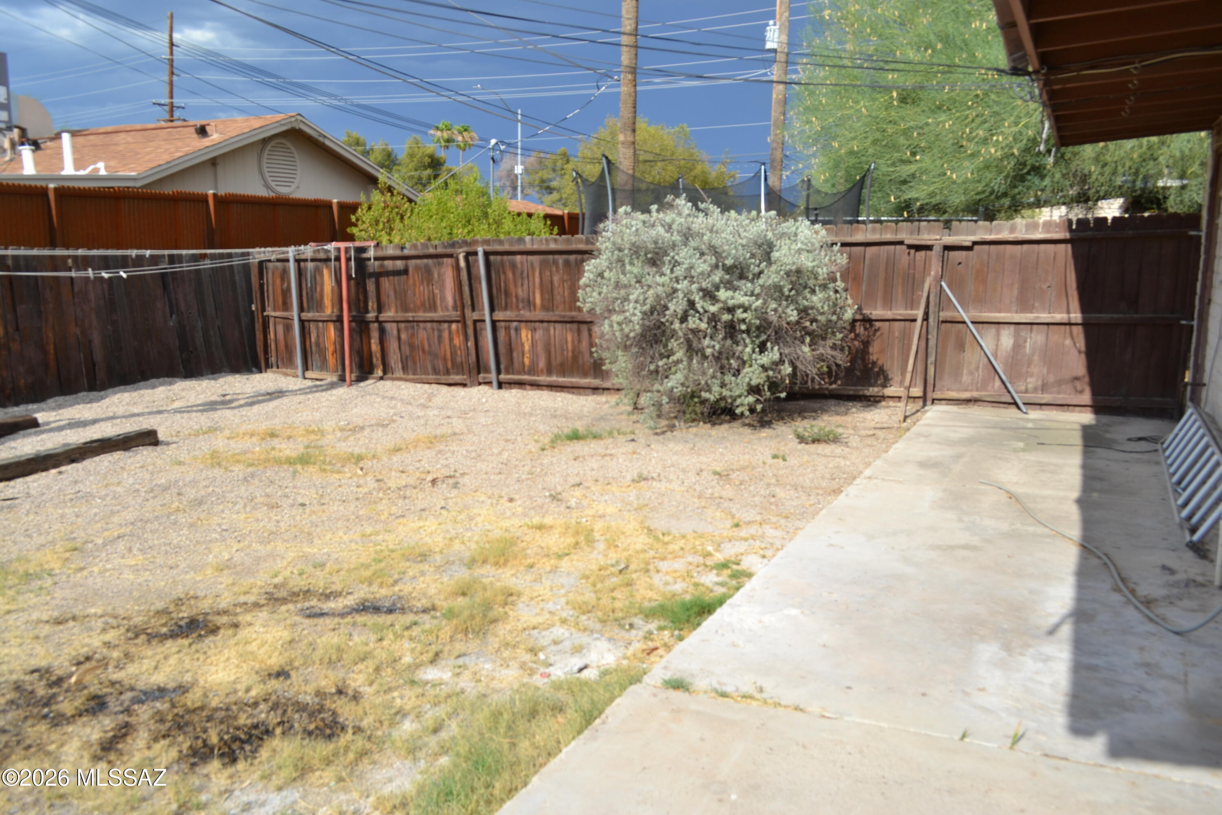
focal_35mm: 30
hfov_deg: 61.9
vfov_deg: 43.6
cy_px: 408
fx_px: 1018
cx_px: 611
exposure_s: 1/250
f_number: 8
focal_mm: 20
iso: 100
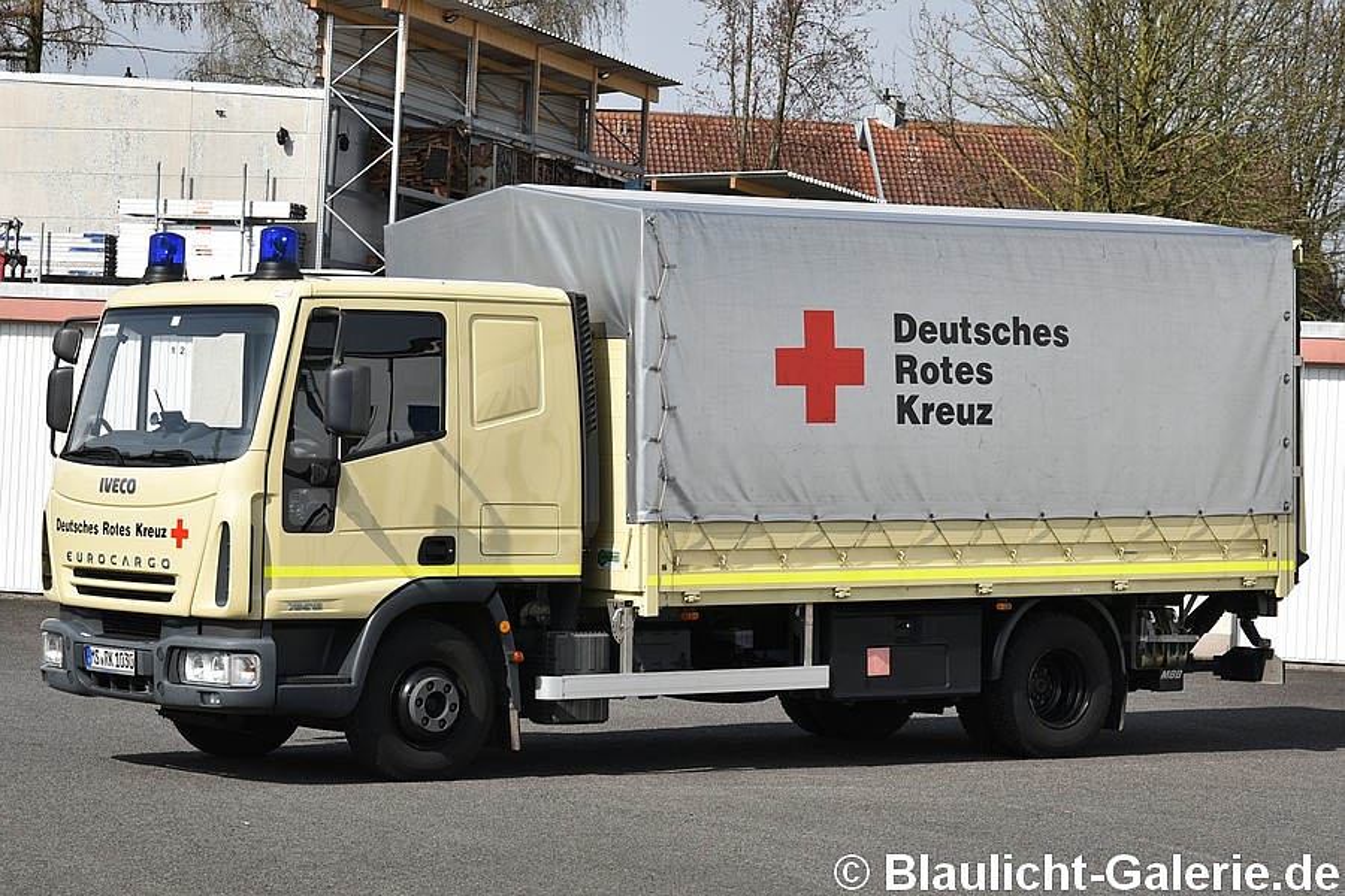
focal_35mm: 85
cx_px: 672
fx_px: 3175
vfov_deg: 16.1
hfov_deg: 23.9
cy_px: 448
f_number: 10
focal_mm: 85
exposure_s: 1/400
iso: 200
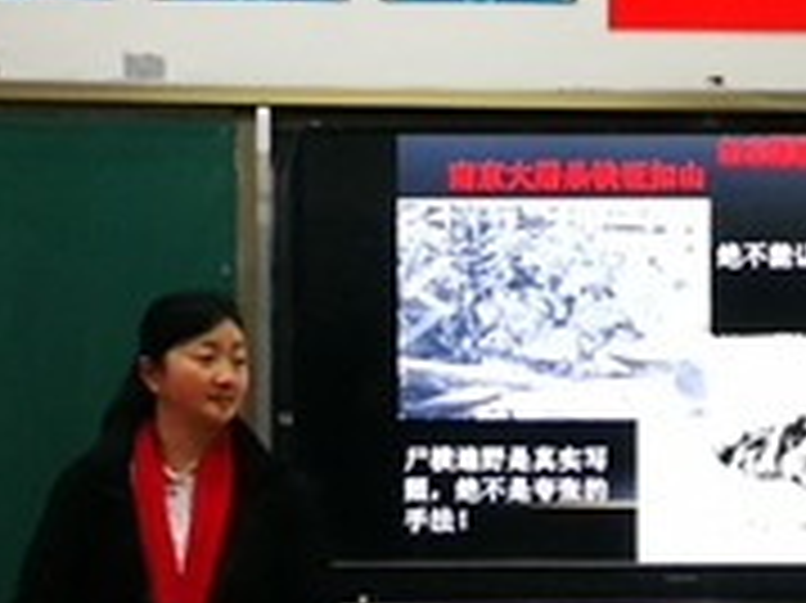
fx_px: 4165
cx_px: 783
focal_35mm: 179
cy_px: 452
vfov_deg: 8.3
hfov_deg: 11.0
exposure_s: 1/33.3
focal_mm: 4.5
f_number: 2.2
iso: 200
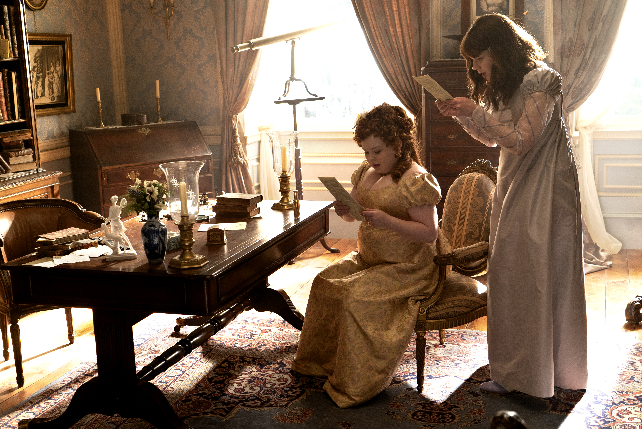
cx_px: 321
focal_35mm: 45
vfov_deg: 29.9
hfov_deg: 43.6
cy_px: 214
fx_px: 803
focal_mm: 45
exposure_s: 1/80
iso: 1000
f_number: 4.5
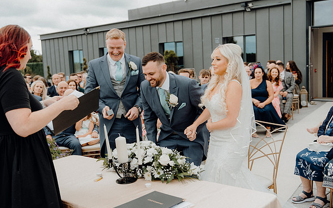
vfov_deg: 32.0
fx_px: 363
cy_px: 106
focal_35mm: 40
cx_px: 166
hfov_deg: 49.3
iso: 125
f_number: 3.5
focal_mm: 39
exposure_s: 1/500
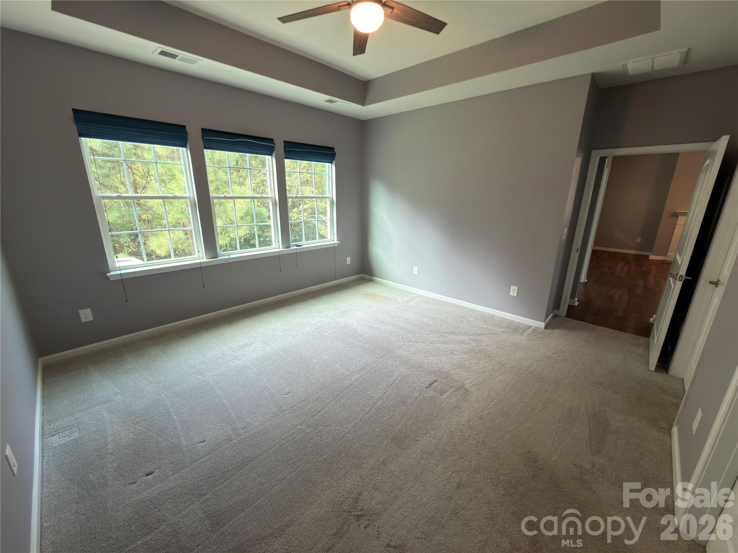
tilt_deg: -16.6
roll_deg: -0.8
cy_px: 276
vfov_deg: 85.7
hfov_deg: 102.1
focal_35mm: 14
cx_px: 369
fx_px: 298
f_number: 2.2
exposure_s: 1/30
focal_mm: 2.22
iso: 50
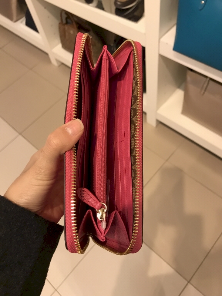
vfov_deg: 63.4
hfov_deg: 49.7
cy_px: 148
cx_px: 111
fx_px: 239
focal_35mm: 28
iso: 40
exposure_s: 1/30
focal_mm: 3.99
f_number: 1.8
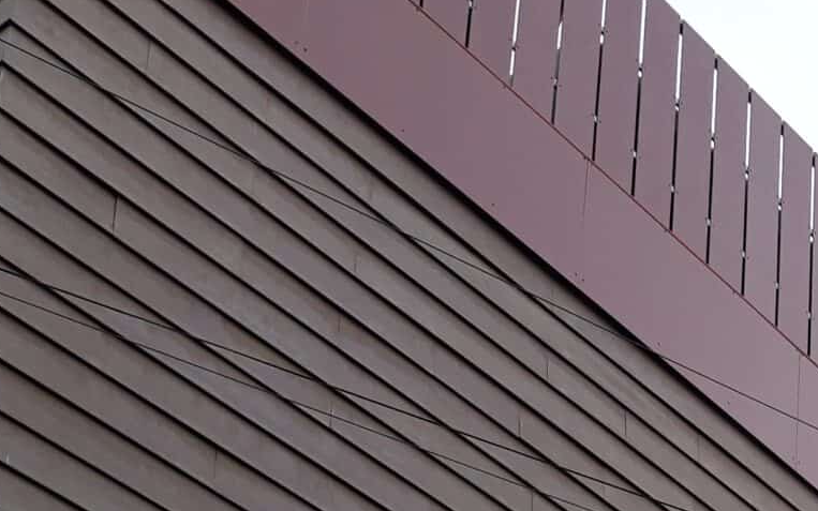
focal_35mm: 96
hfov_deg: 21.1
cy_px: 949
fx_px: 2140
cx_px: 773
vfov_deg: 12.4
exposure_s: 1/1140
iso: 40
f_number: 1.7
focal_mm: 3.71
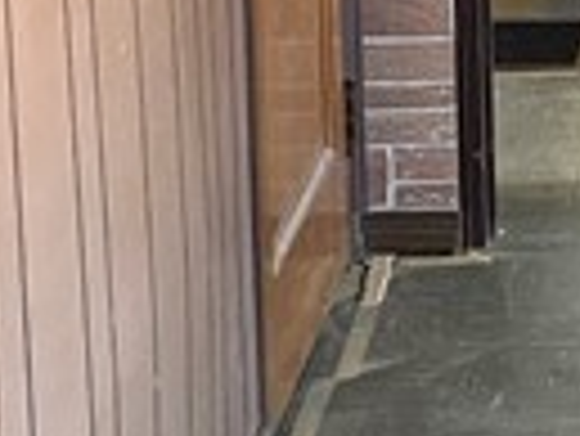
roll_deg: +0.4
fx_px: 3455
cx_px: 962
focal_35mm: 206
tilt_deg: -9.4
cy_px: -184
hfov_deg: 9.3
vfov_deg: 7.1
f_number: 1.6
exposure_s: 1/66
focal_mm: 4.2
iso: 125
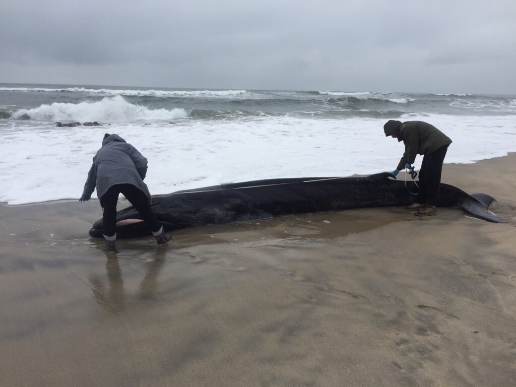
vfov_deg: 48.2
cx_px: 258
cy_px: 194
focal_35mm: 29
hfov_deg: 61.7
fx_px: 432
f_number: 2.2
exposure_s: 1/719
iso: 32
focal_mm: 4.15
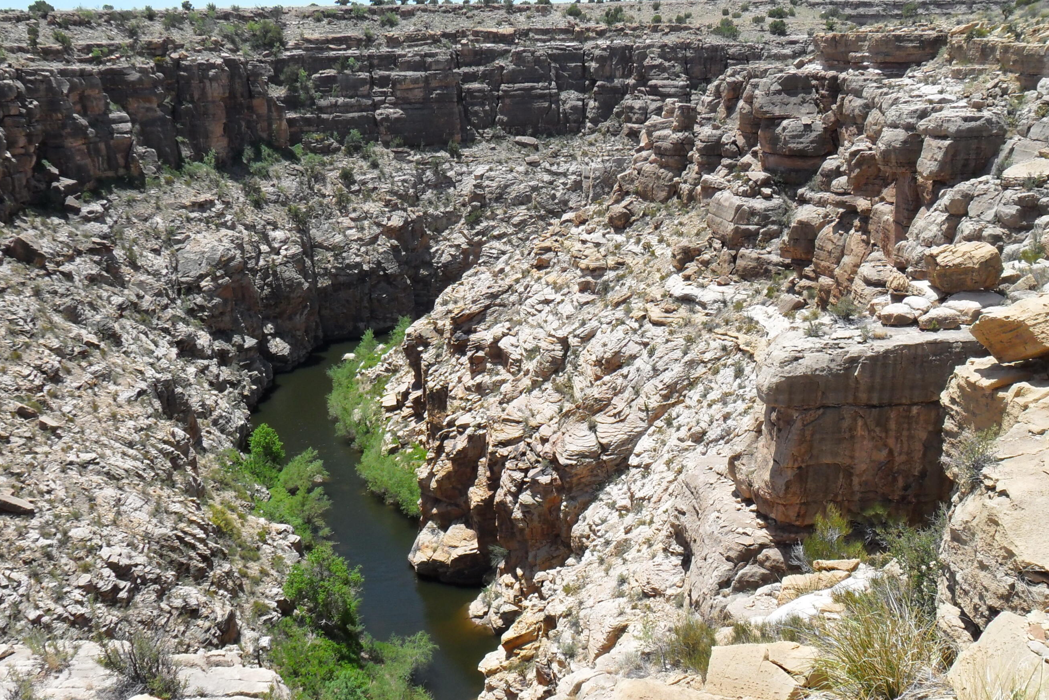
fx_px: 1107
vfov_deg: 35.0
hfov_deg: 50.6
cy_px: 404
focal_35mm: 38
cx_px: 472
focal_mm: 5.7
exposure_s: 1/750
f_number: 3.7
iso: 100
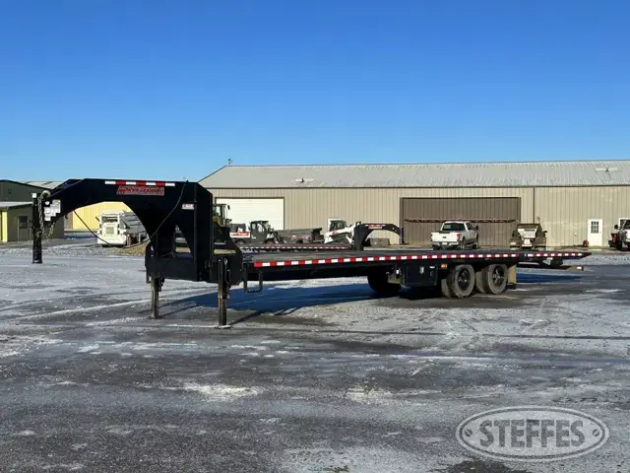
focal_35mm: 48
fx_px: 874
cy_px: 236
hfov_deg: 39.7
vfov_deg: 30.3
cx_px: 315
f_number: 1.78
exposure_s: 1/6623
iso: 64
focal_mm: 6.86
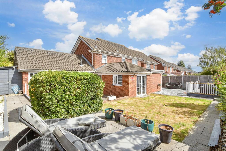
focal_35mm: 17
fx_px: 107
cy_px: 76
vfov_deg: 70.5
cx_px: 113
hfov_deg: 93.3
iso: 160
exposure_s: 1/320
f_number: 8
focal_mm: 11.5
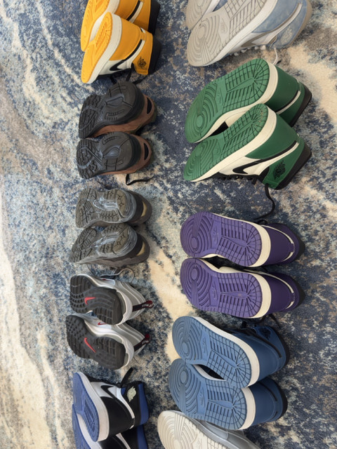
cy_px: 224
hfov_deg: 56.8
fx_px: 312
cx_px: 168
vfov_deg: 71.6
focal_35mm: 24
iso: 320
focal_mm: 6.76
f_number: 1.78
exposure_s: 1/60
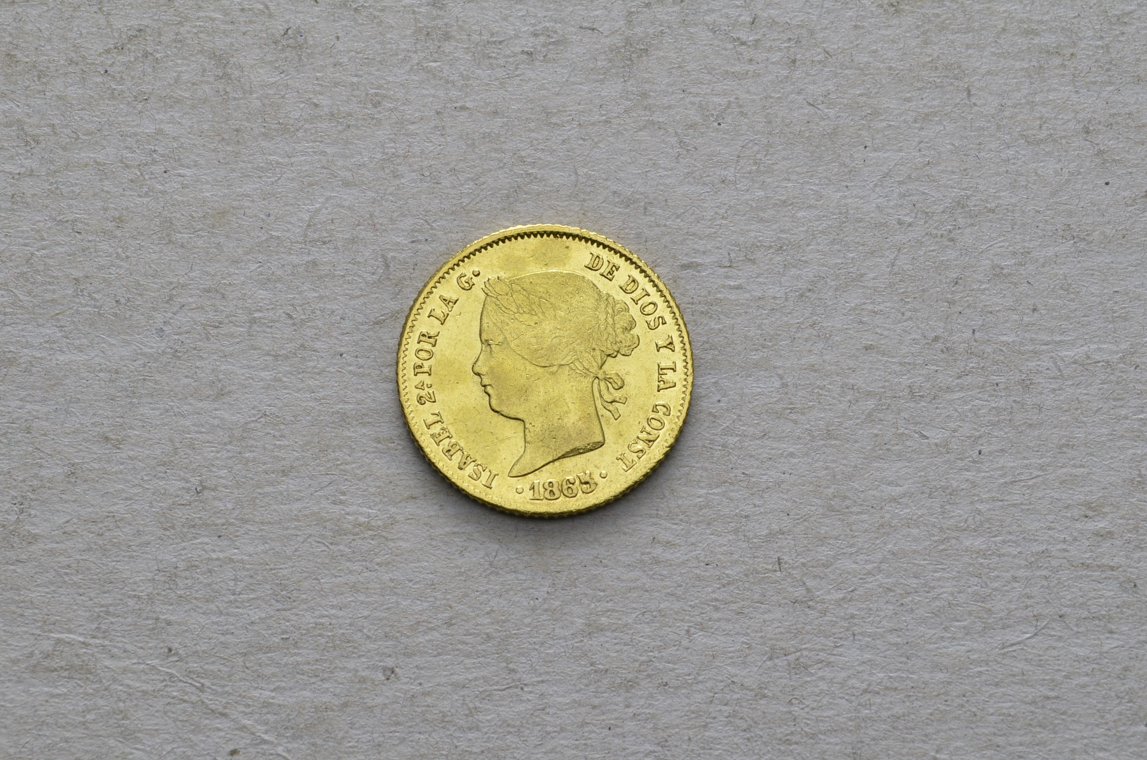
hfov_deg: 24.7
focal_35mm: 82
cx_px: 574
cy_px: 380
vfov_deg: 16.5
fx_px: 2623
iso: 400
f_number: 14
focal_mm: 55
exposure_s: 1/250
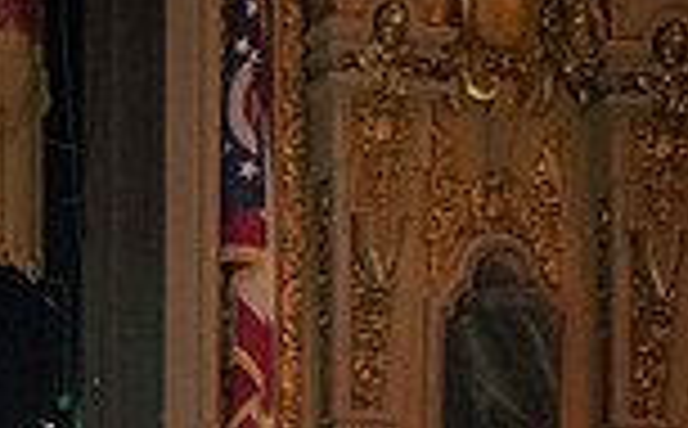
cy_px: 849
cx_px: -265
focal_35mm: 93
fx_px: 1741
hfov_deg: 20.0
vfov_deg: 12.4
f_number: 2.8
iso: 4000
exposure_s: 1/100
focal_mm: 24
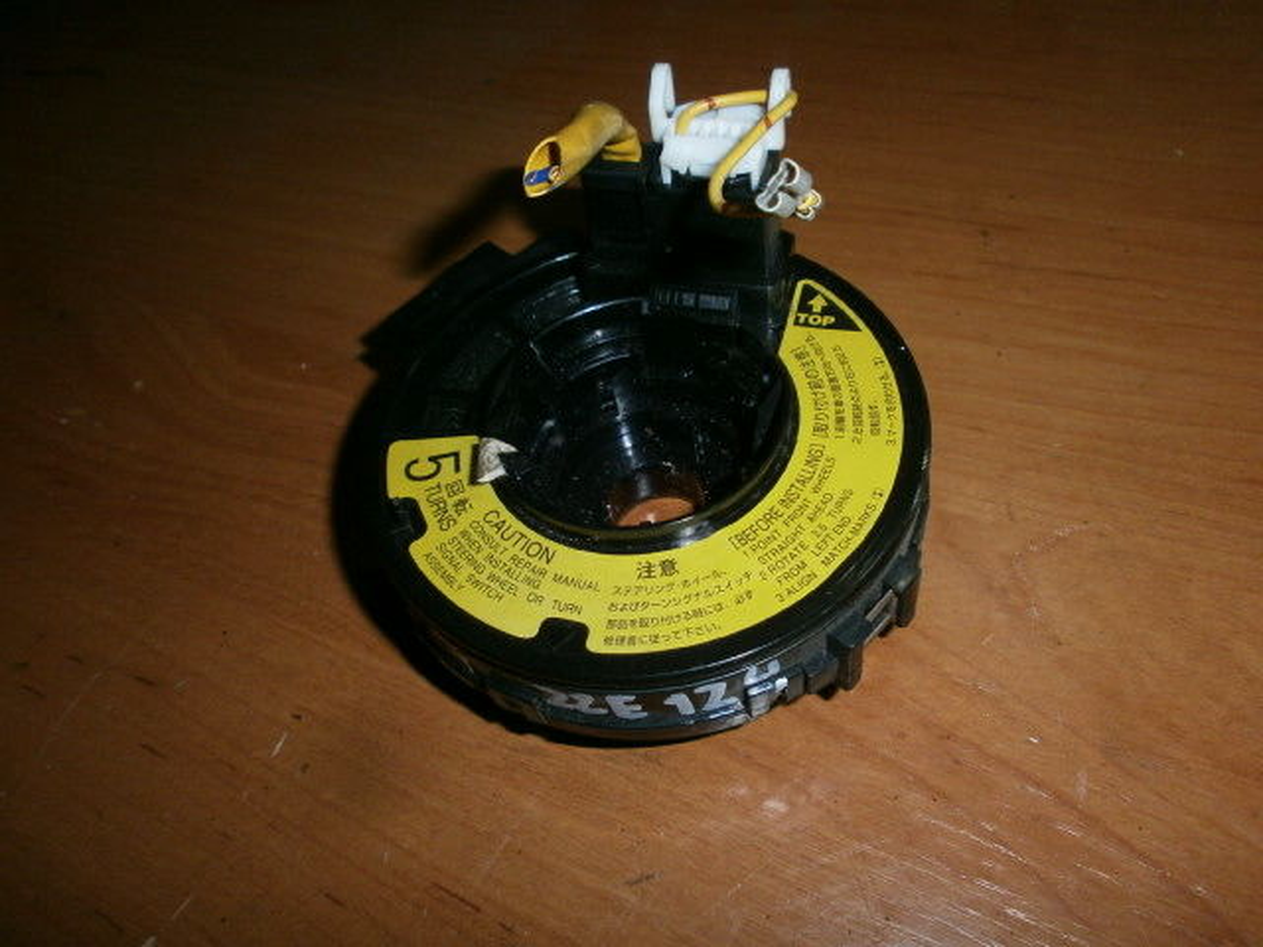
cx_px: 632
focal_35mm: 27
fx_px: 985
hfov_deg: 65.3
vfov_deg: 51.4
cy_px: 474
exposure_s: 1/30
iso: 125
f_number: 2.9
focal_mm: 4.8
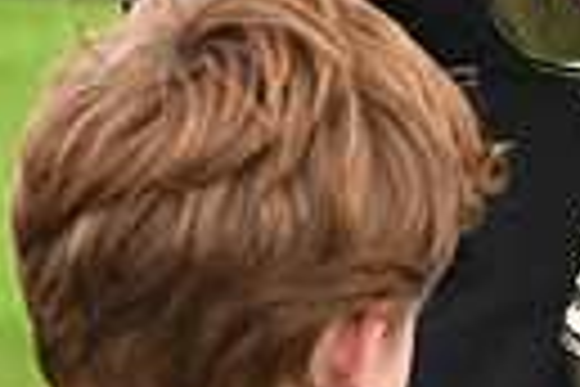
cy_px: -196
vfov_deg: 3.1
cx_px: 1115
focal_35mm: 449
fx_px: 7233
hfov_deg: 4.5
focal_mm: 100
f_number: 5.6
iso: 800
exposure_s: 1/800
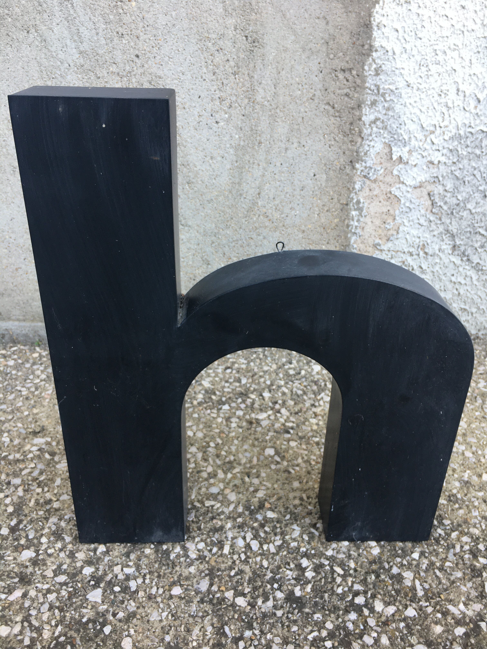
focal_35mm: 29
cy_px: 324
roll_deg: -1.7
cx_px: 244
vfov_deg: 61.7
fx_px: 544
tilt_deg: -27.0
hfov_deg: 48.2
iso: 32
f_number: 2.2
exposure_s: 1/50
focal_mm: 4.15
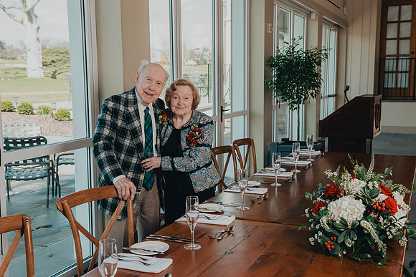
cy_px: 138
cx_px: 208
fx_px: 506
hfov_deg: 44.7
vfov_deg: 30.7
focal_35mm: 44
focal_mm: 42
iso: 400
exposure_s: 1/200
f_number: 5.6
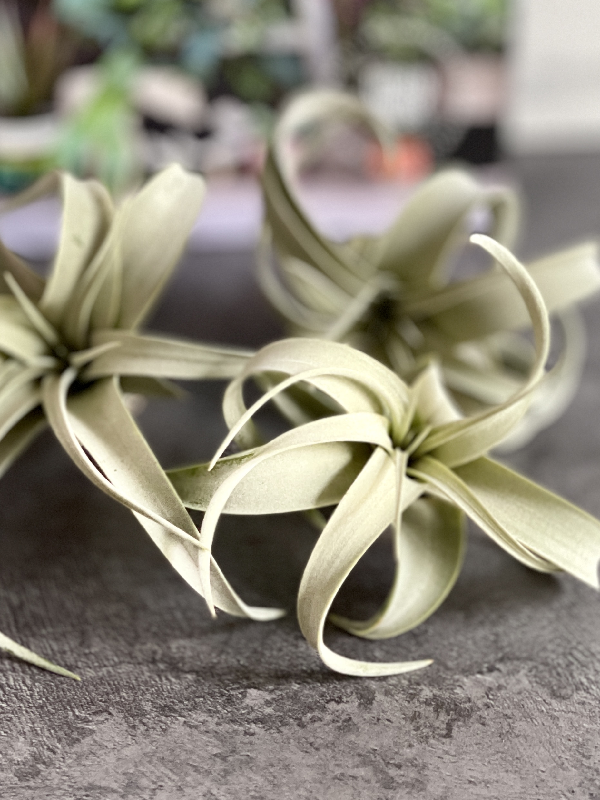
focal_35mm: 104
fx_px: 2403
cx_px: 214
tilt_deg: -32.1
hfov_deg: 14.2
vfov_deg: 18.9
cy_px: 282
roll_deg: -2.2
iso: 320
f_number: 2.2
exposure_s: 1/40
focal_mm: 7.5
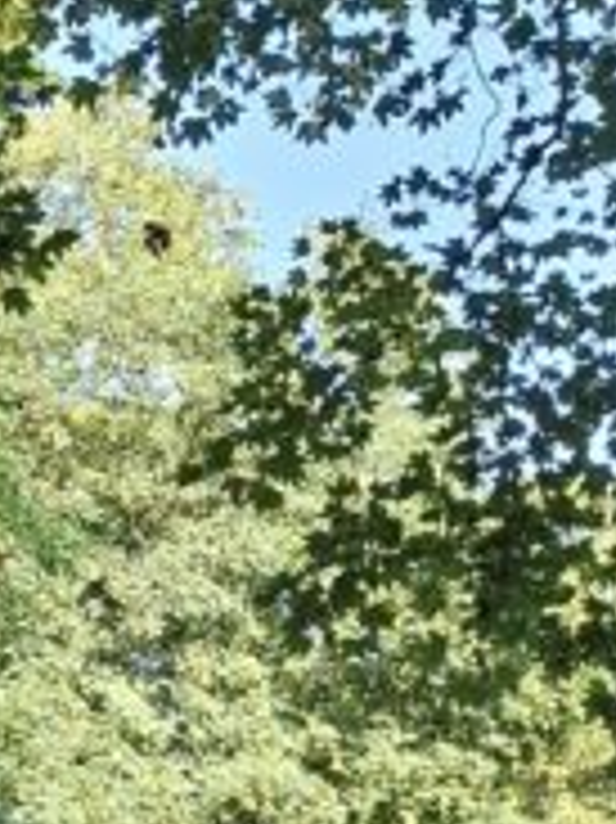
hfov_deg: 9.7
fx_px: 3064
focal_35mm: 129
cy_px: 1144
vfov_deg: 14.5
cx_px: -1021
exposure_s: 1/301
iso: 50
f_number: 1.8
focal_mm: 5.54
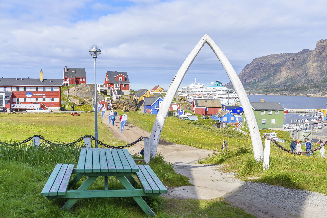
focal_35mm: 36
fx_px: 327
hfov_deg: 53.1
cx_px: 164
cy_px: 109
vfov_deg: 36.9
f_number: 5.6
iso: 250
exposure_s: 1/2000
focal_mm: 36
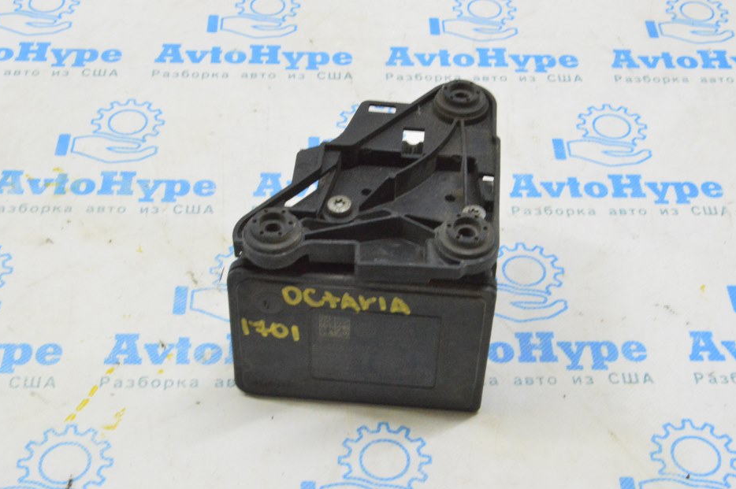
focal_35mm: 58
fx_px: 1175
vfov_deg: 23.5
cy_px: 230
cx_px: 394
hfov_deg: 34.8
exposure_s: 1/15
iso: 6400
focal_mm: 35
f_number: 20
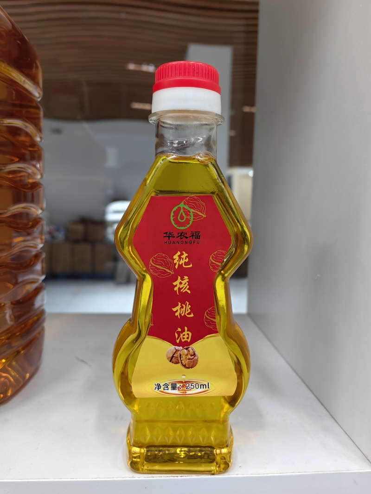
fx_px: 386
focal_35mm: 27
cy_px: 247
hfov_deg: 51.3
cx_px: 186
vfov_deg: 65.3
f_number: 2
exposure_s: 1/91.3
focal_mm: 5.75
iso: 160
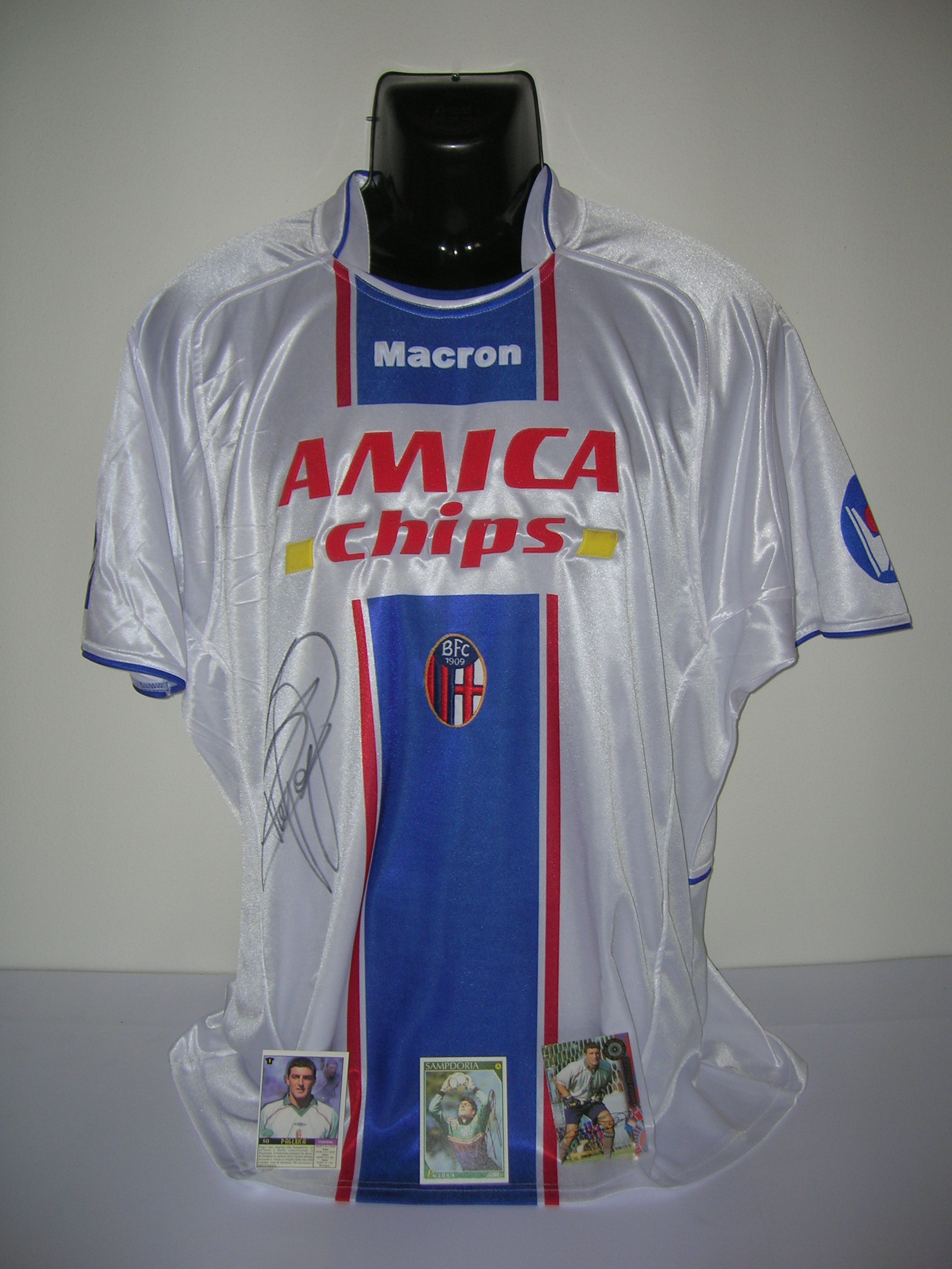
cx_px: 476
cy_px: 634
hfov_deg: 41.8
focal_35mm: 34
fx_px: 1247
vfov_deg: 54.0
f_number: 2.9
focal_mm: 5.7
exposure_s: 1/60.1
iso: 50
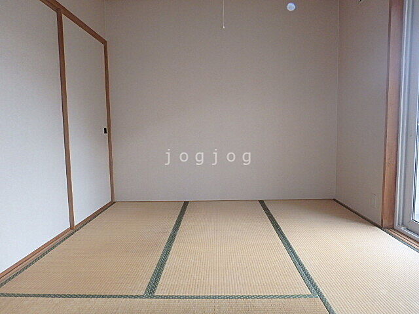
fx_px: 254
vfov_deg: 63.4
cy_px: 157
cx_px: 210
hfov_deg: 79.0
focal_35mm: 21
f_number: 3.5
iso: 200
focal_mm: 3.7
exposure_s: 1/50
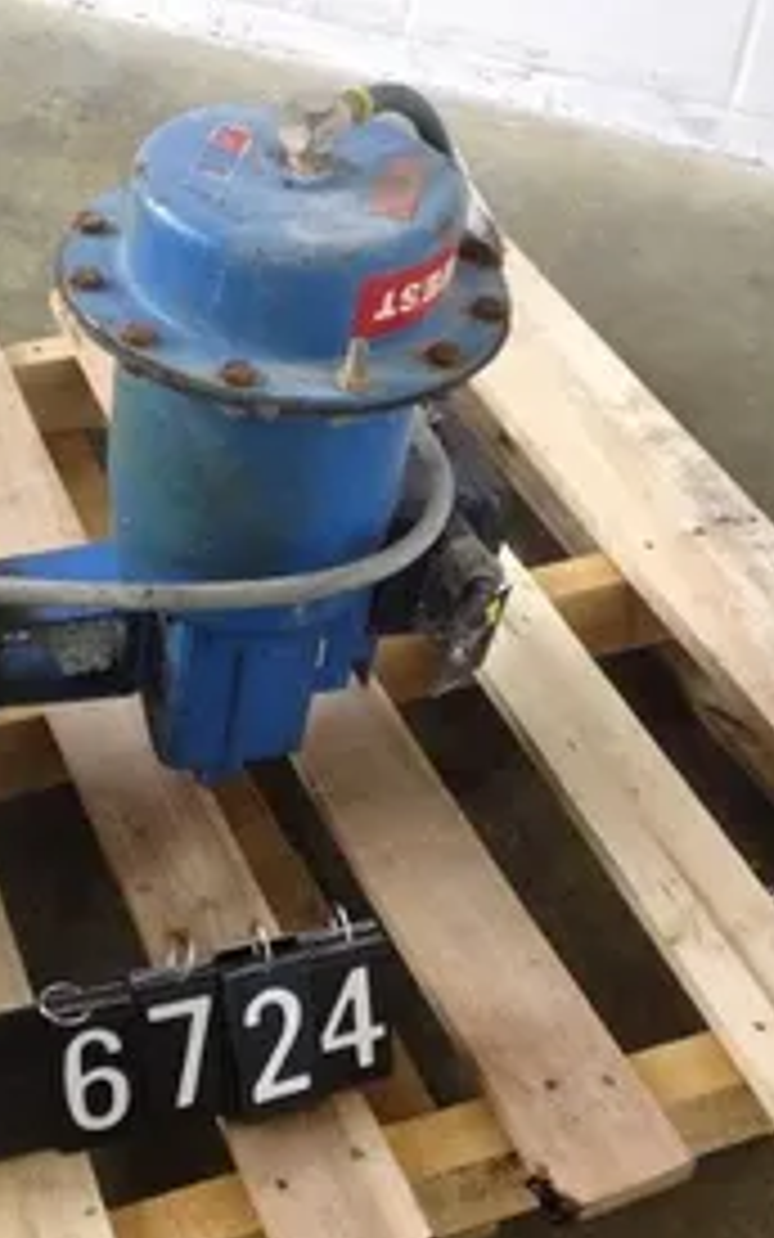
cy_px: 671
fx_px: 1822
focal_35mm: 54
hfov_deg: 23.6
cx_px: 153
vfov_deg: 37.5
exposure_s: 1/20
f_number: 2.4
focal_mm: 4.28
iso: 320
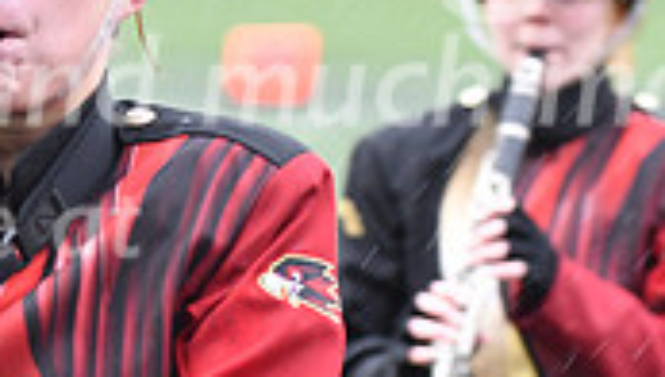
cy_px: 287
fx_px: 10209
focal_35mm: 578
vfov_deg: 2.1
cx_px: -119
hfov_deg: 3.7
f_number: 4
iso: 1000
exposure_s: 1/320
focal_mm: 110
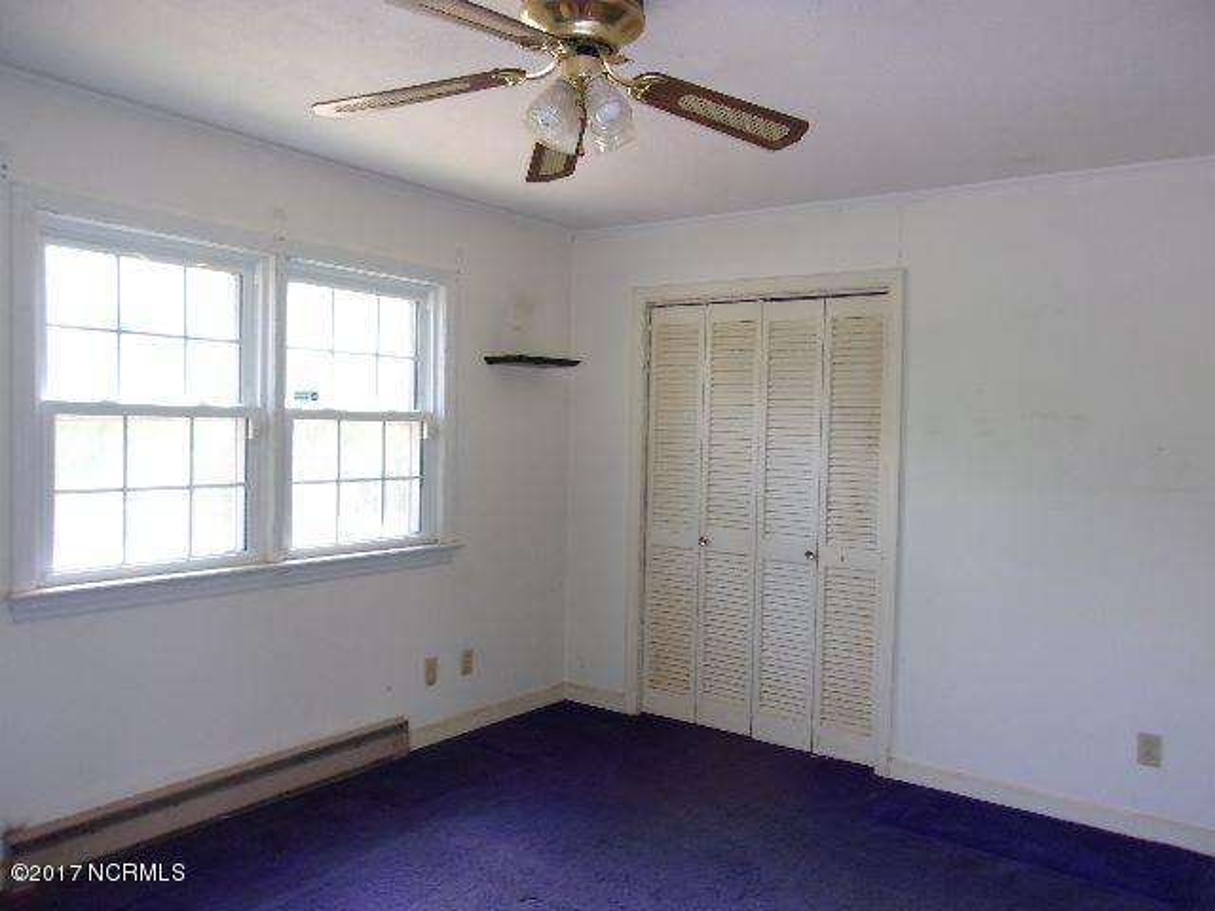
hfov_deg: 65.3
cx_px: 608
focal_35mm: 27
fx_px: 948
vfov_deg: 51.4
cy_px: 456
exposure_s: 1/34
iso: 200
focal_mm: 4.9
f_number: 3
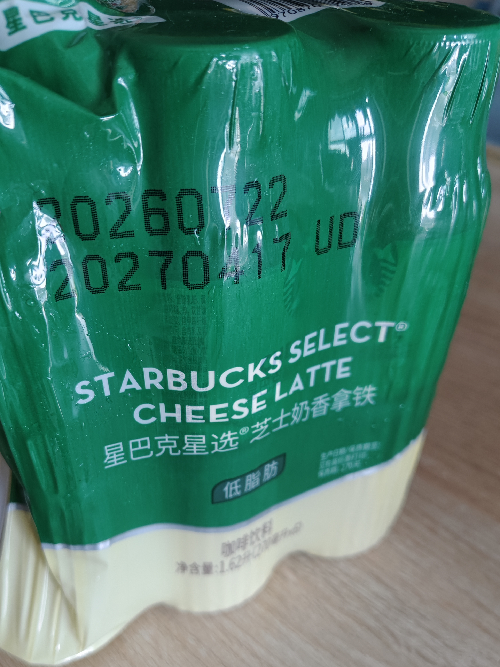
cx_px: 224
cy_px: 407
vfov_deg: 61.0
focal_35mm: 29
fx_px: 559
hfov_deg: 48.1
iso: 187
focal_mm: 5.56
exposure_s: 1/100
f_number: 1.88
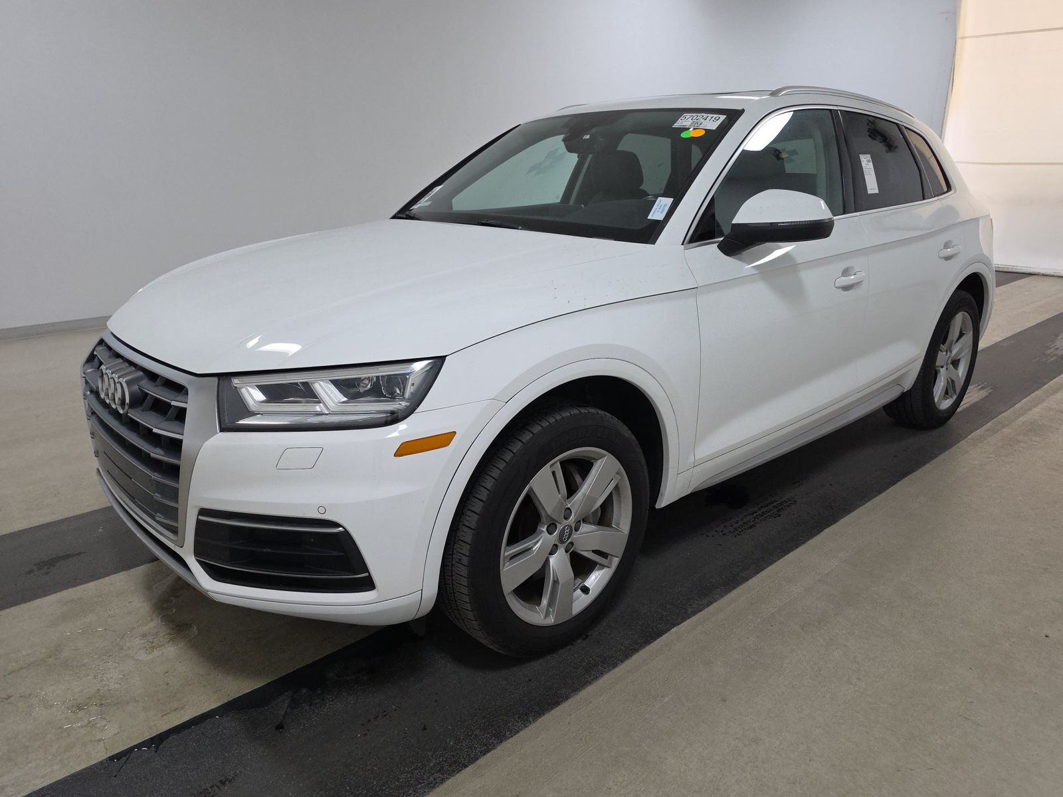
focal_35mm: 23
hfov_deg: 73.9
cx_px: 532
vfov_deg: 58.9
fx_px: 706
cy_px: 398
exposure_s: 1/100
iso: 249
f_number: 1.4
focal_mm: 6.5
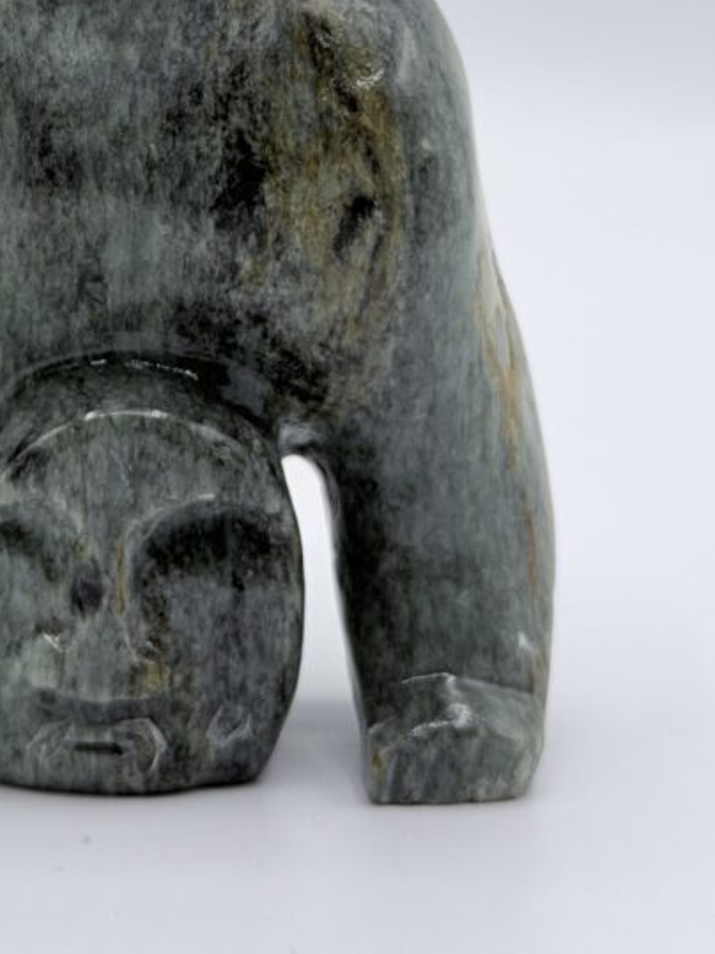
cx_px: 88
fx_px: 2617
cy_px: 114
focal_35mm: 95
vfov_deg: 20.3
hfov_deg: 15.4
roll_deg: +0.0
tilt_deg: -8.6
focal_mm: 6.76
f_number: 1.78
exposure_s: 1/1222
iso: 64
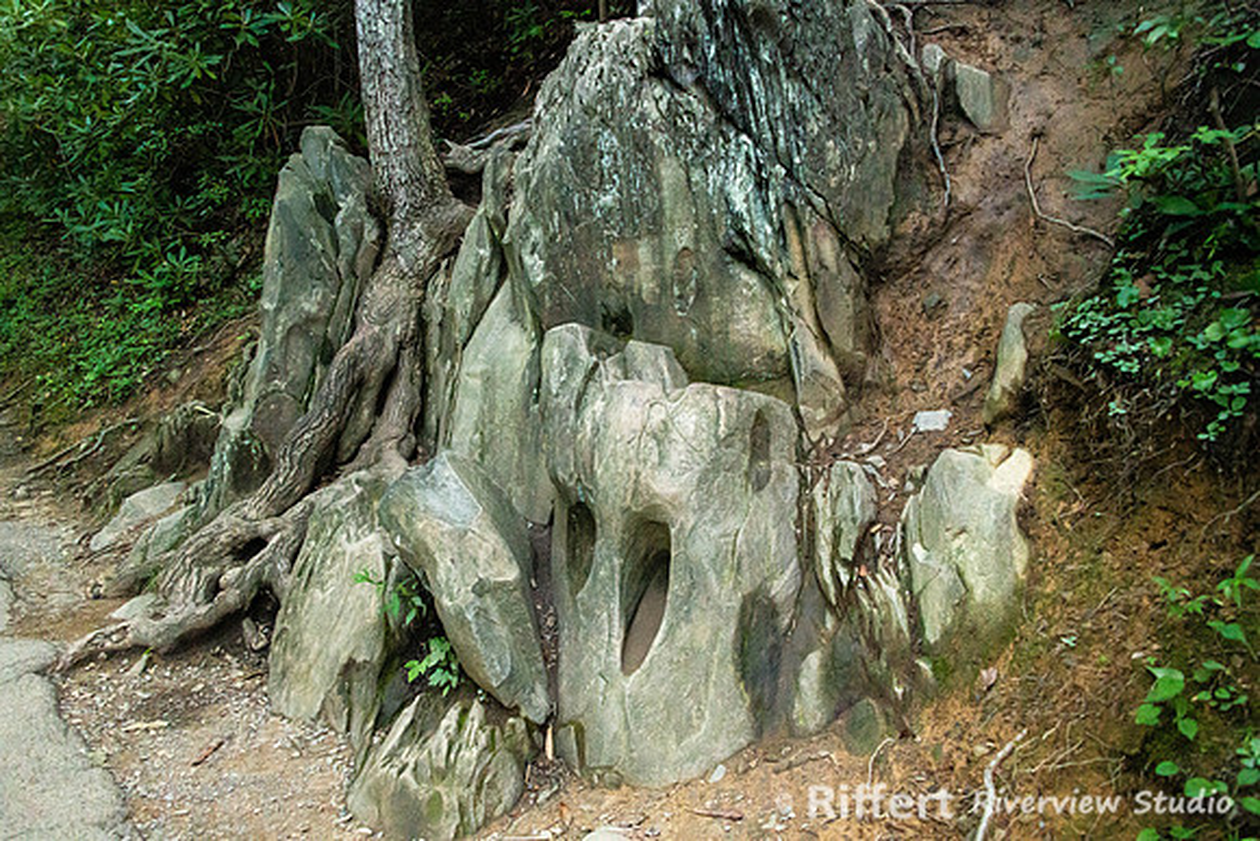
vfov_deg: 46.4
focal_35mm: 28
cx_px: 630
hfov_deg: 65.5
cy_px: 420
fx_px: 980
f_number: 5.6
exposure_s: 1/125
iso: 6400
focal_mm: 28
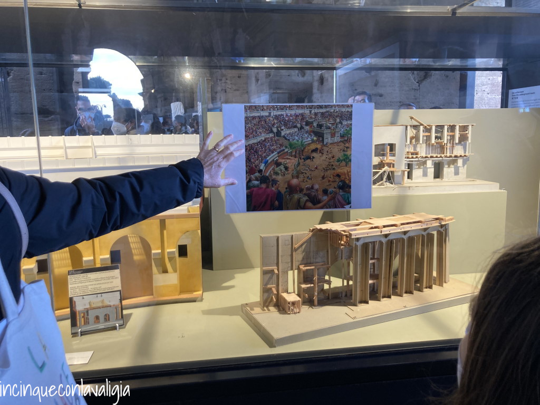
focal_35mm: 28
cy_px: 202
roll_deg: -0.1
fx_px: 437
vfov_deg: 49.7
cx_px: 270
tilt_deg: -9.2
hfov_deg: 63.4
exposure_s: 1/63
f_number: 1.8
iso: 80
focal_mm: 3.99
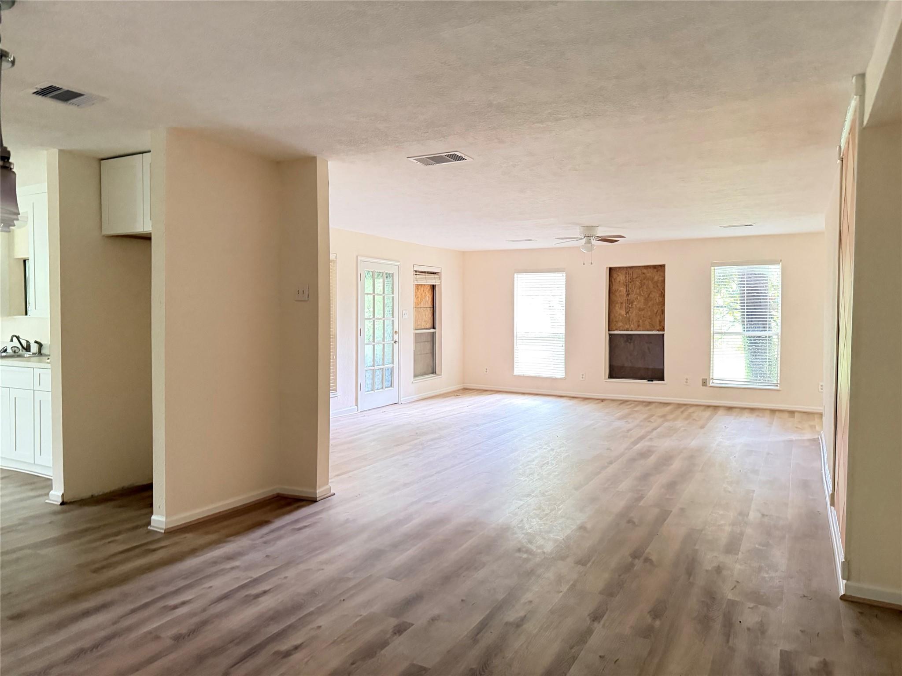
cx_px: 451
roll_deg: +0.1
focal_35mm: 24
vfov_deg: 56.8
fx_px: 625
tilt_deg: -1.1
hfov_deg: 71.6
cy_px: 338
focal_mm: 6.76
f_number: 1.78
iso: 2000
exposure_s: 1/15
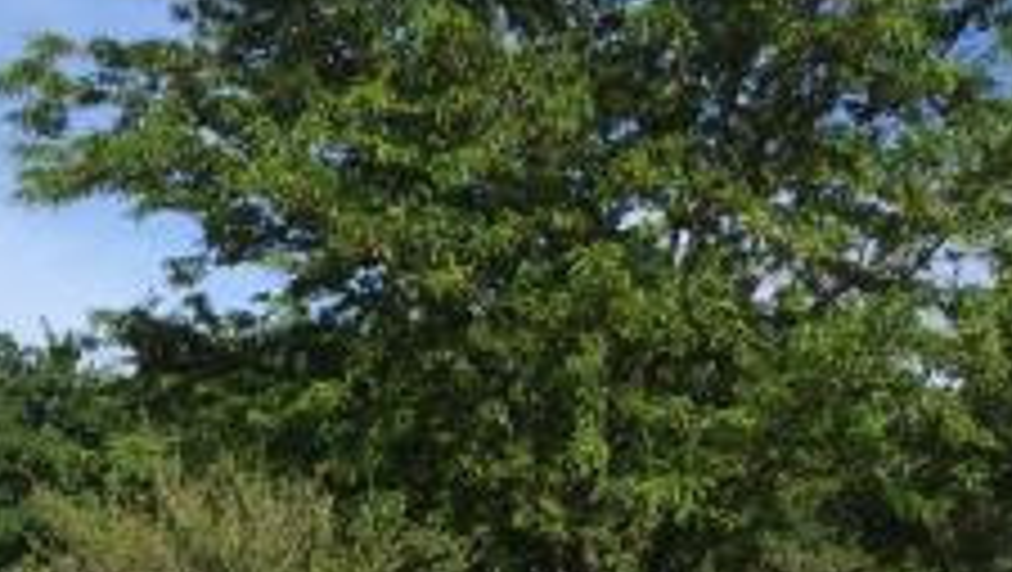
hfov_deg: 22.0
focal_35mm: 96
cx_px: 238
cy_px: 748
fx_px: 2578
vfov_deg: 12.3
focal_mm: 3.3
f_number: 2.4
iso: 25
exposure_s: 1/1359
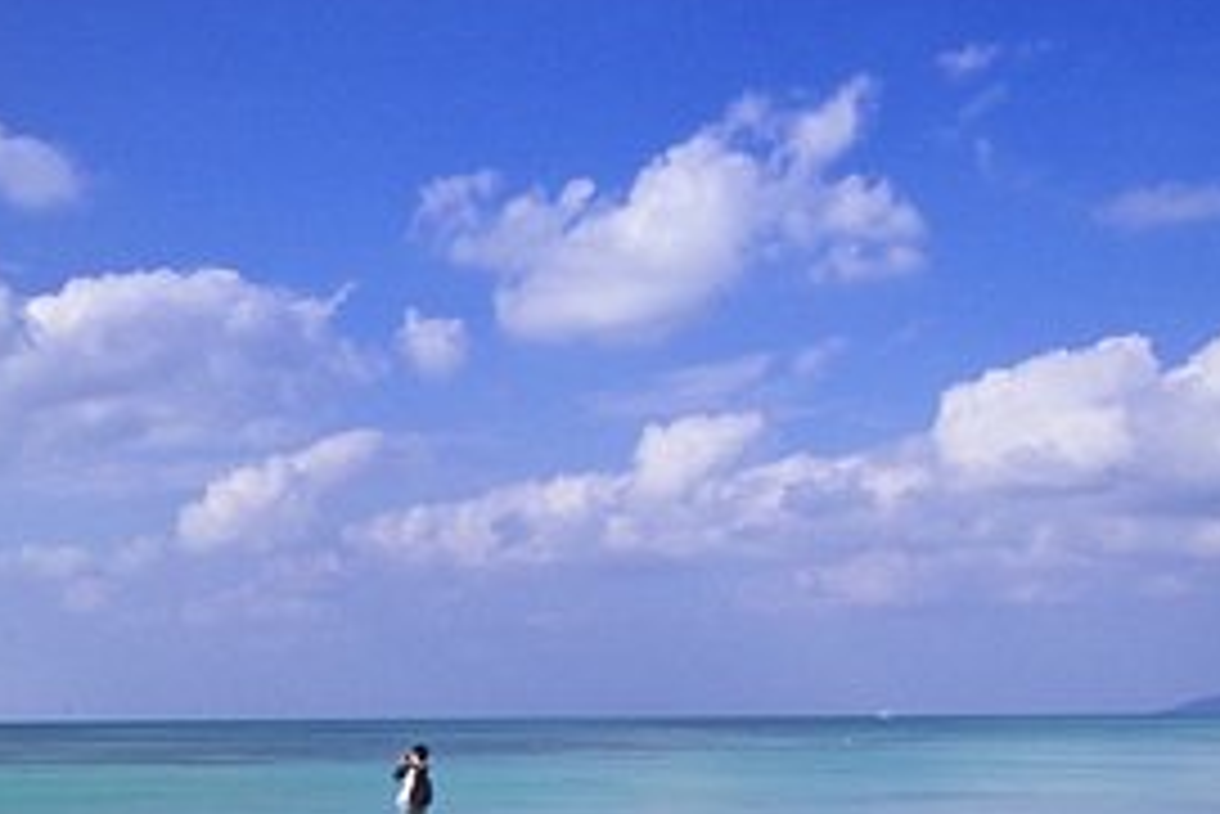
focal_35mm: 51
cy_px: 726
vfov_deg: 25.7
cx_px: 599
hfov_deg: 38.9
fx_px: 1729
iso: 100
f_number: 8
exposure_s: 1/500
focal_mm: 16
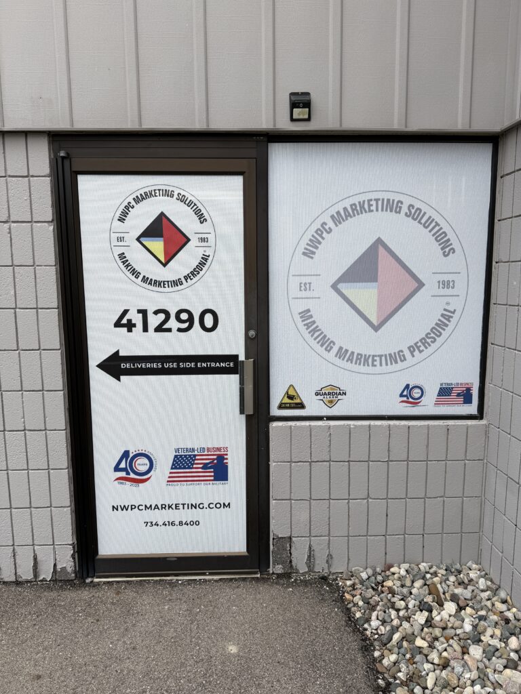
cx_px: 260
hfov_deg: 56.8
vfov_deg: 71.6
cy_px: 347
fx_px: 482
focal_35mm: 24
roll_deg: +0.0
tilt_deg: -8.0
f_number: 1.78
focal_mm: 6.76
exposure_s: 1/1271
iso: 80
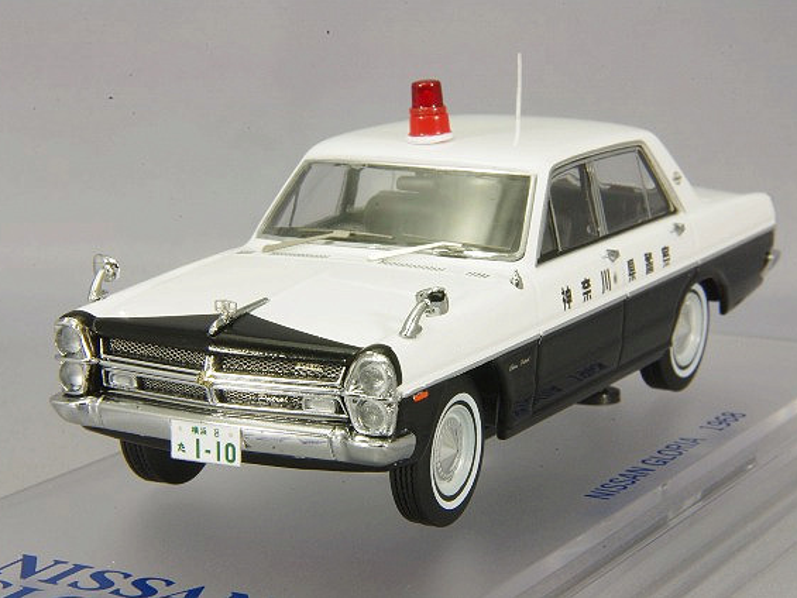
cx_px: 408
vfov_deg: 12.2
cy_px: 298
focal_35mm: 122
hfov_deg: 16.1
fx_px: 2810
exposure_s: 1/1.67
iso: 400
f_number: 32
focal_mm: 75
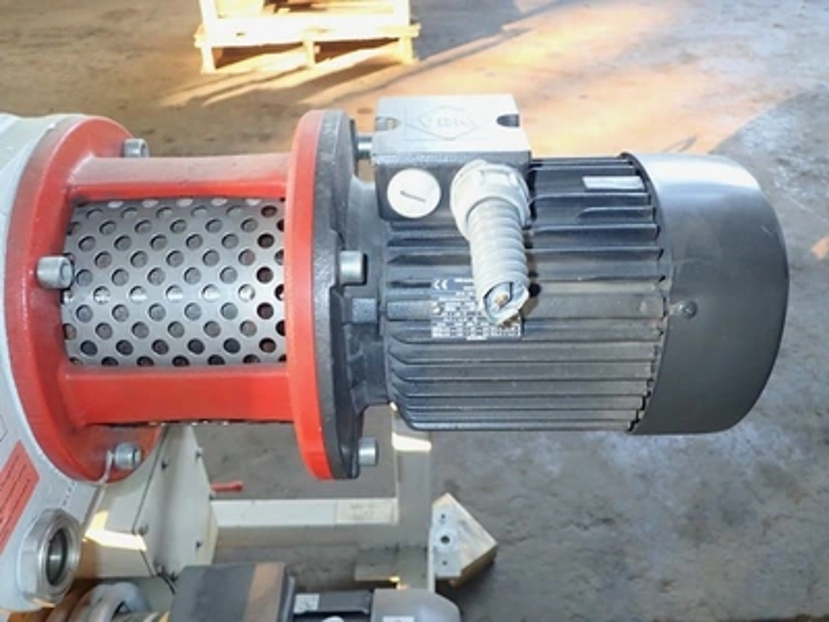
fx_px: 718
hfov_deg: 60.0
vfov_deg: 46.8
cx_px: 414
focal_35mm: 30
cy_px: 311
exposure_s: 1/30
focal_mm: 5.5
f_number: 2.3
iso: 640
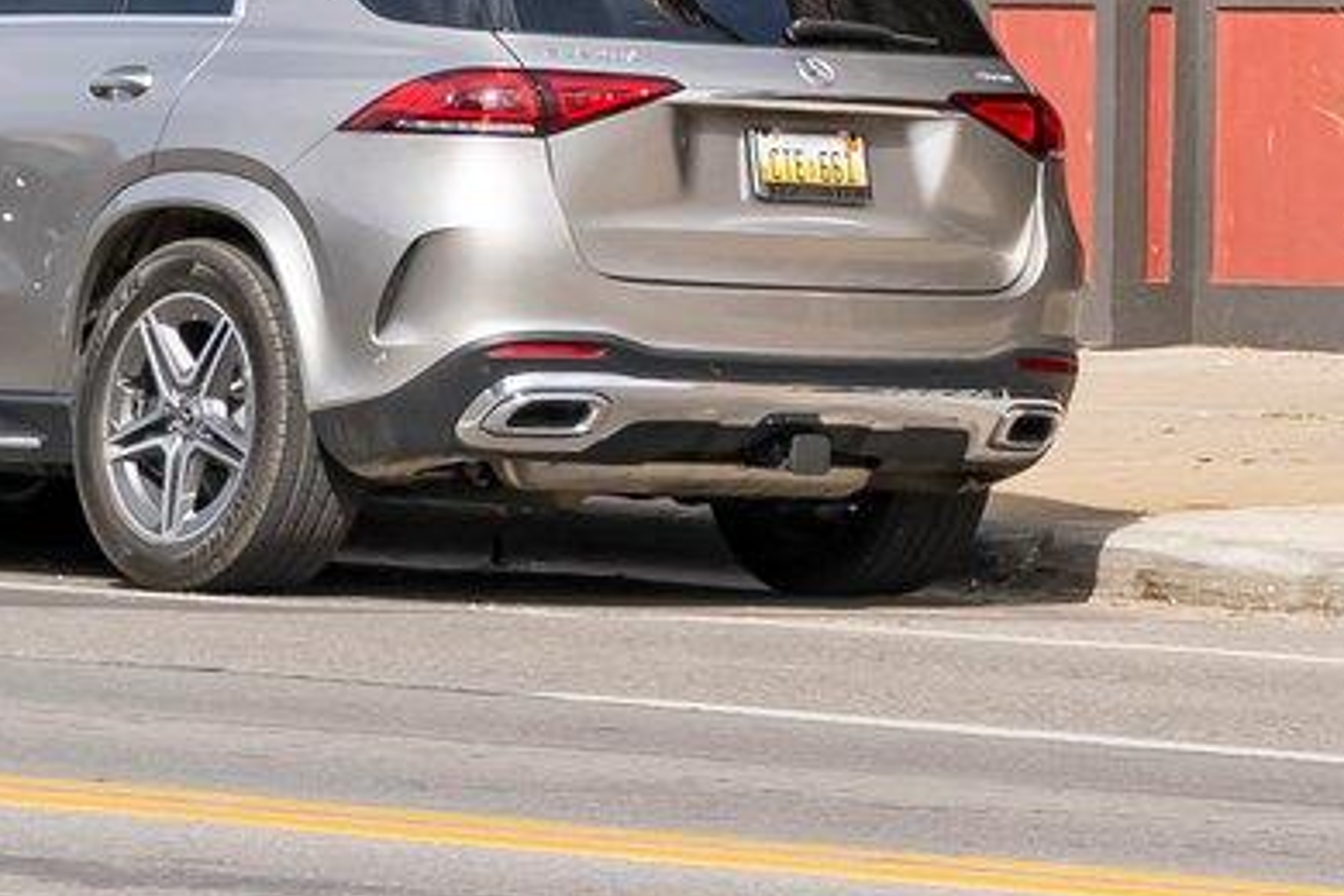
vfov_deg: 3.7
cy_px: -818
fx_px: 13738
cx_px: 2778
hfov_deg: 5.5
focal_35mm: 368
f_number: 8
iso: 320
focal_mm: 70
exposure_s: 1/1000
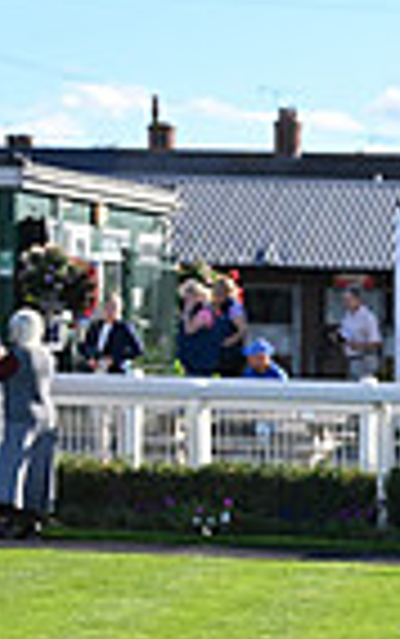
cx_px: 1294
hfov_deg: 5.9
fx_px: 3551
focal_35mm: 204
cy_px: 452
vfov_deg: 10.3
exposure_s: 1/1250
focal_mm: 49
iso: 400
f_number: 5.6
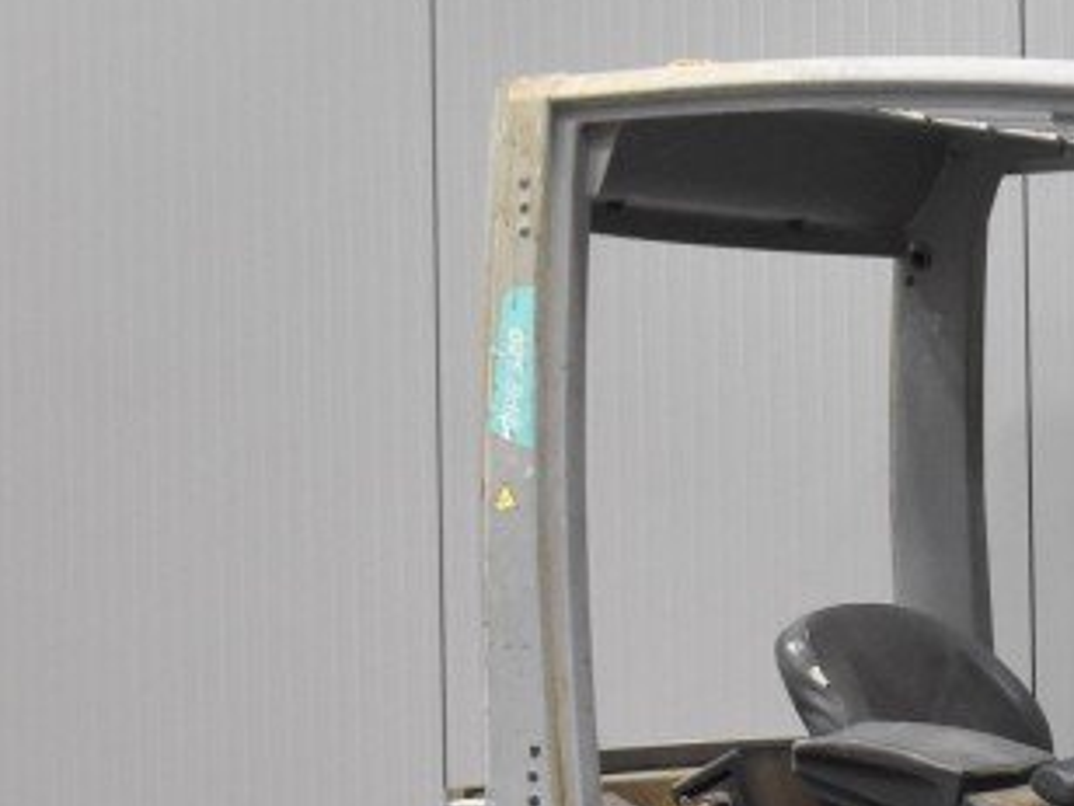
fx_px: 4189
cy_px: 645
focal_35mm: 135
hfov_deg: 14.1
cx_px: 1332
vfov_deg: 10.9
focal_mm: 24
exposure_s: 1/30
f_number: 5
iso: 1600
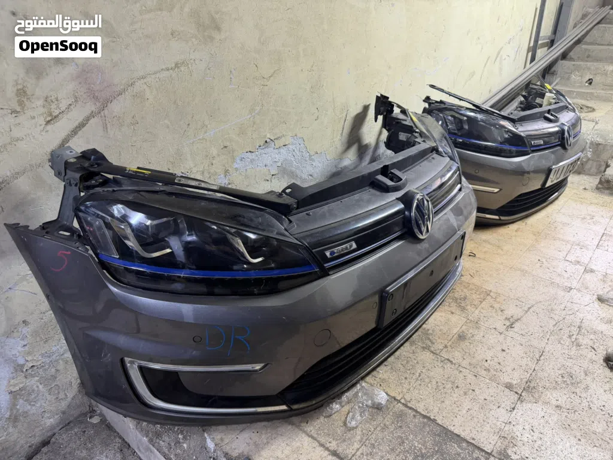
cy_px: 230
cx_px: 306
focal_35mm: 24
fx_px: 425
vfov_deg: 56.8
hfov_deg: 71.6
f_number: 1.78
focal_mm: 6.76
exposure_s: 1/50
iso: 200
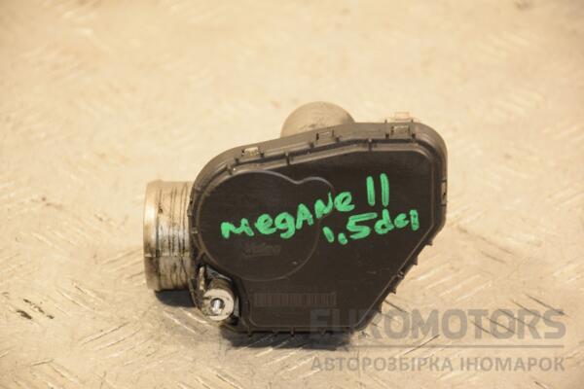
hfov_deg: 13.0
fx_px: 2555
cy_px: 194
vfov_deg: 8.7
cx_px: 292
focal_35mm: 158
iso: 800
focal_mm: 105
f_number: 5.6
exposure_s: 1/80
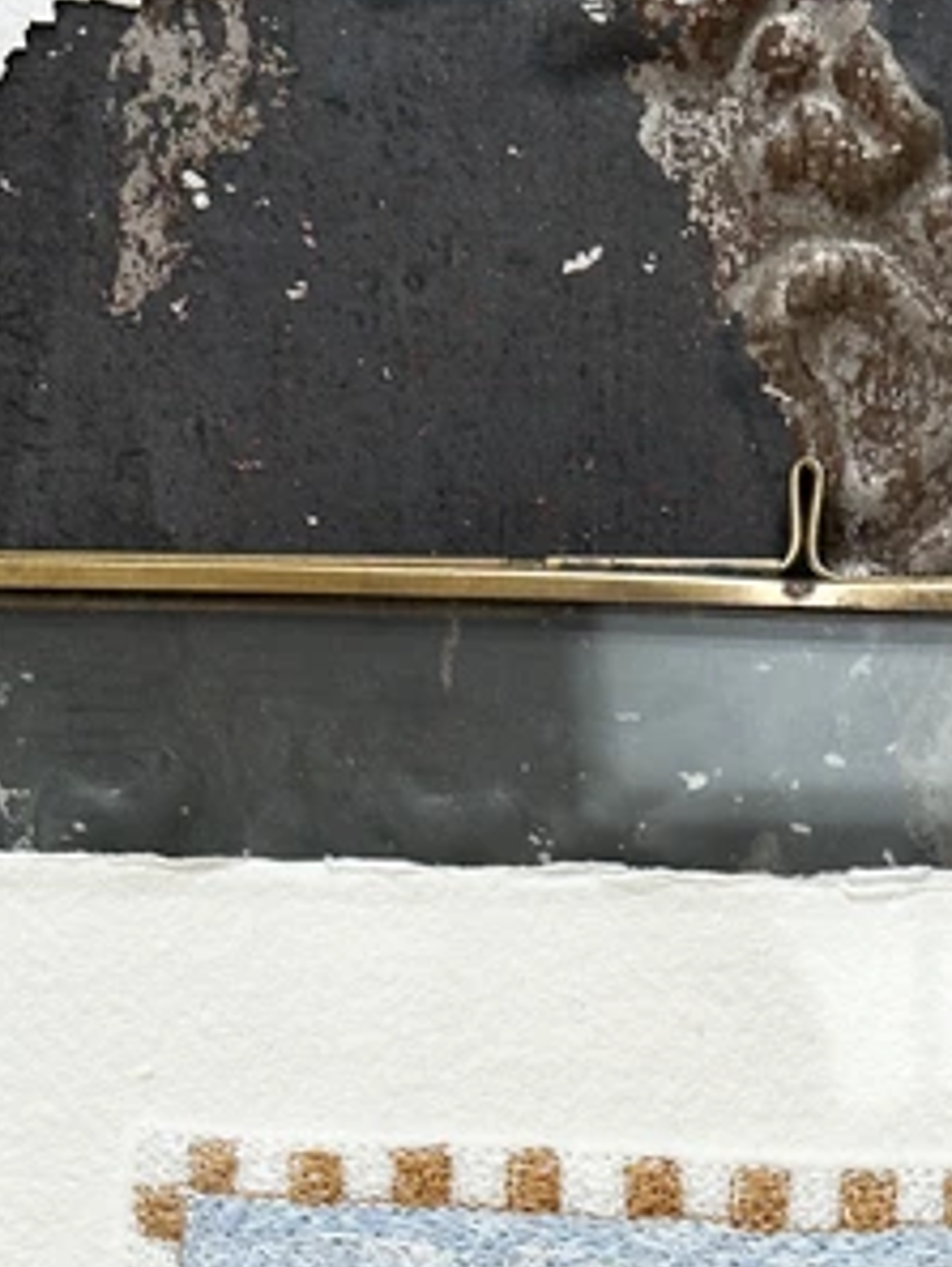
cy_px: 1506
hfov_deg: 18.9
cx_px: 781
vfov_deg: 23.3
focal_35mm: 77
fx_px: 2821
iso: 40
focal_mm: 5.7
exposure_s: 1/176
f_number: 1.5
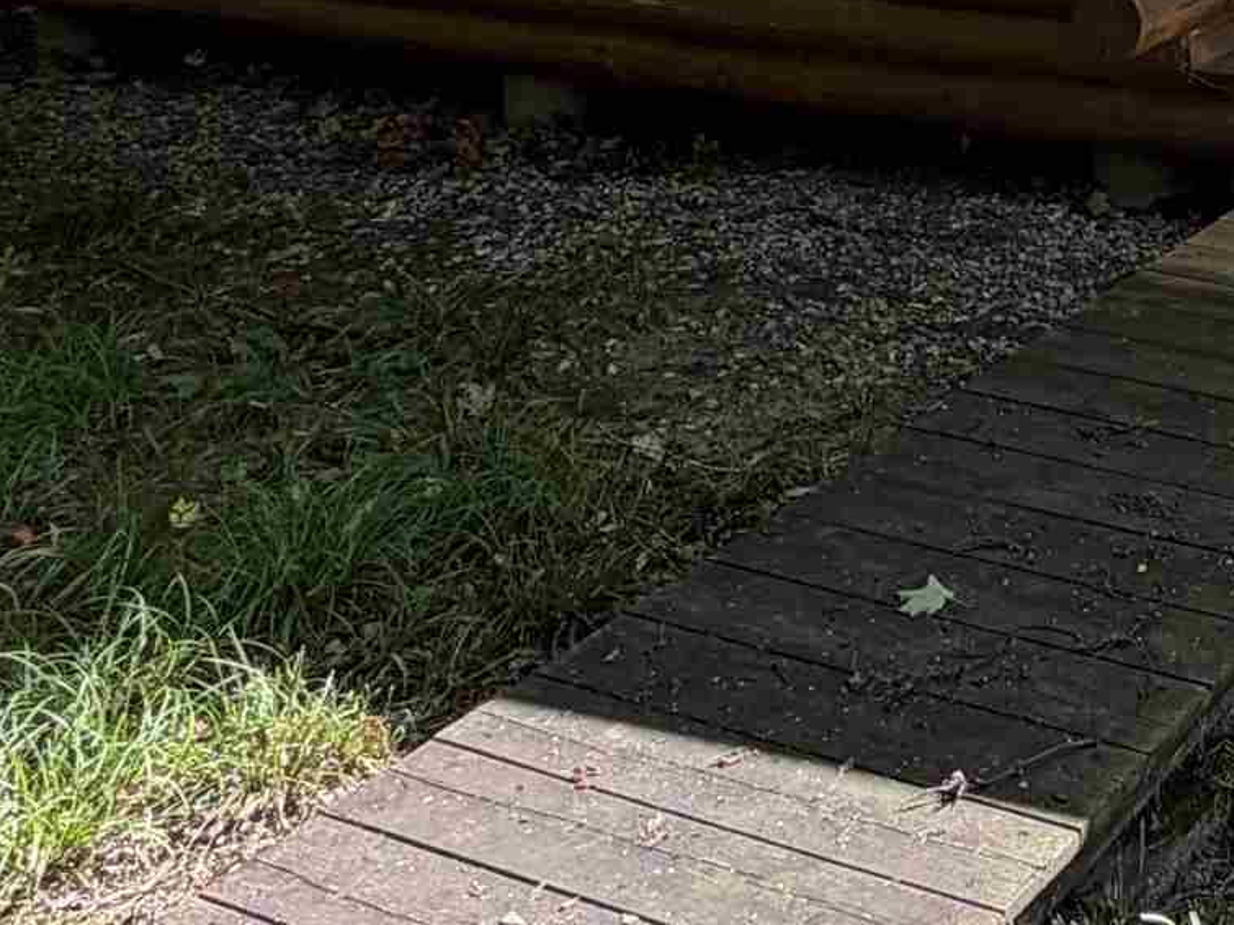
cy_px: -539
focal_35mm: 57
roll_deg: +0.0
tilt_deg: +1.9
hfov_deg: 27.9
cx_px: 1607
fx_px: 2032
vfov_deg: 20.9
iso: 40
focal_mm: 2.22
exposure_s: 1/201
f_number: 2.2
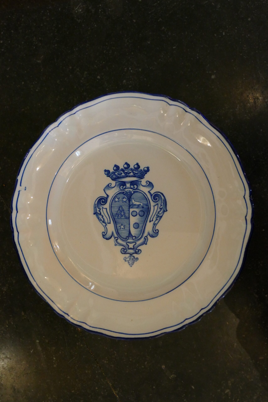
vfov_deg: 44.5
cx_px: 134
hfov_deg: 30.5
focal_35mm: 44
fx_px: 491
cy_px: 201
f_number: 3.2
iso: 1600
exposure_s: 1/20
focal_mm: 16
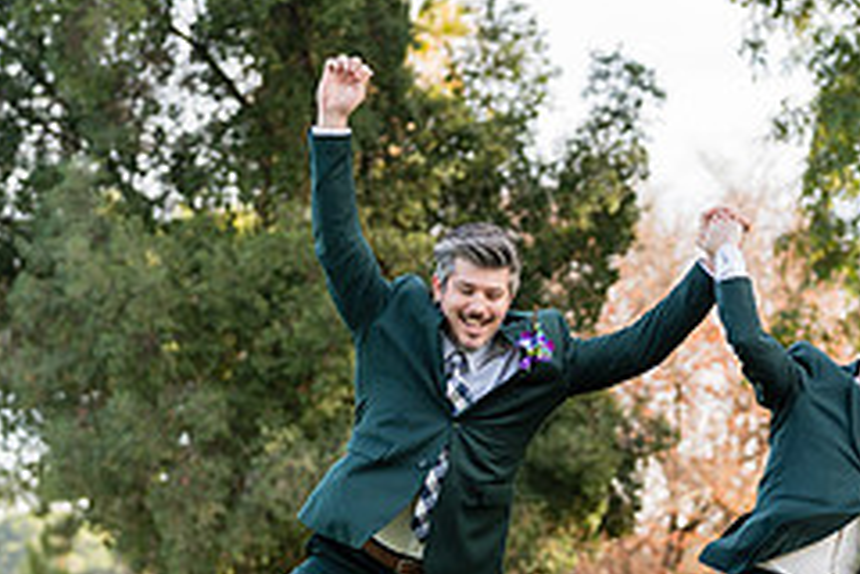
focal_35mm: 121
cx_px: 674
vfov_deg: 11.3
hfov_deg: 16.8
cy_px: 472
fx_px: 2890
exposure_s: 1/2000
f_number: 2
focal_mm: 50
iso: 320
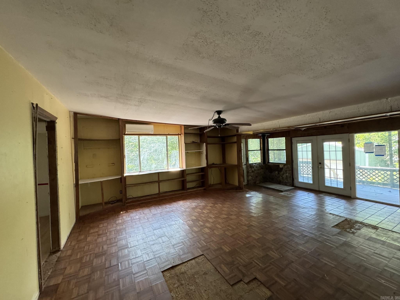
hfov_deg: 102.1
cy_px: 150
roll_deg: +1.1
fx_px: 162
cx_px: 200
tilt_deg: -0.7
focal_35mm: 14
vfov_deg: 85.7
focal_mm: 2.22
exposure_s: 1/90
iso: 320
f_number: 2.2
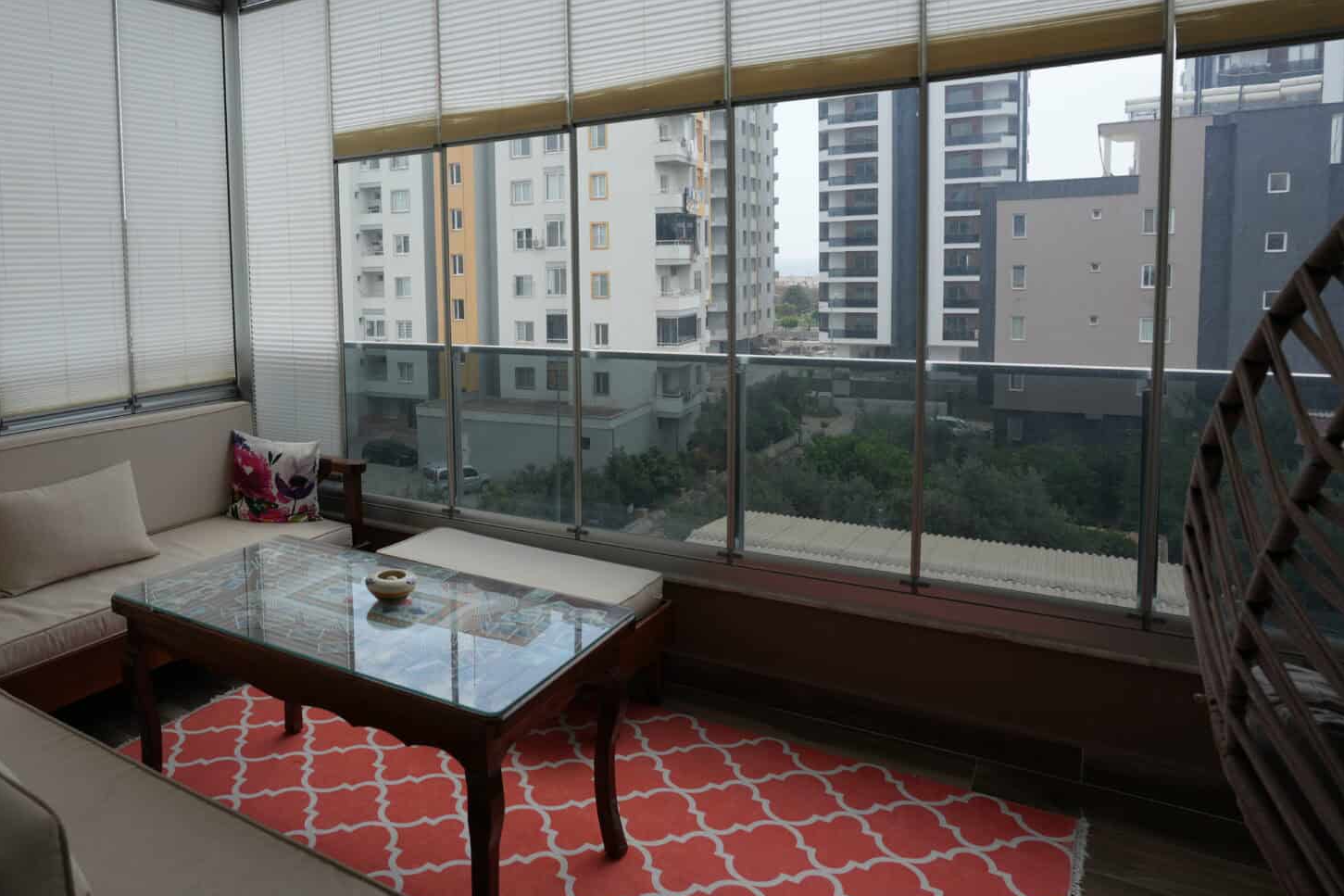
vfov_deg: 52.7
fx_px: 896
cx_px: 442
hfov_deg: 71.5
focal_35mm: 24
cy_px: 350
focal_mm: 17
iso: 100
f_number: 5.6
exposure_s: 1/100
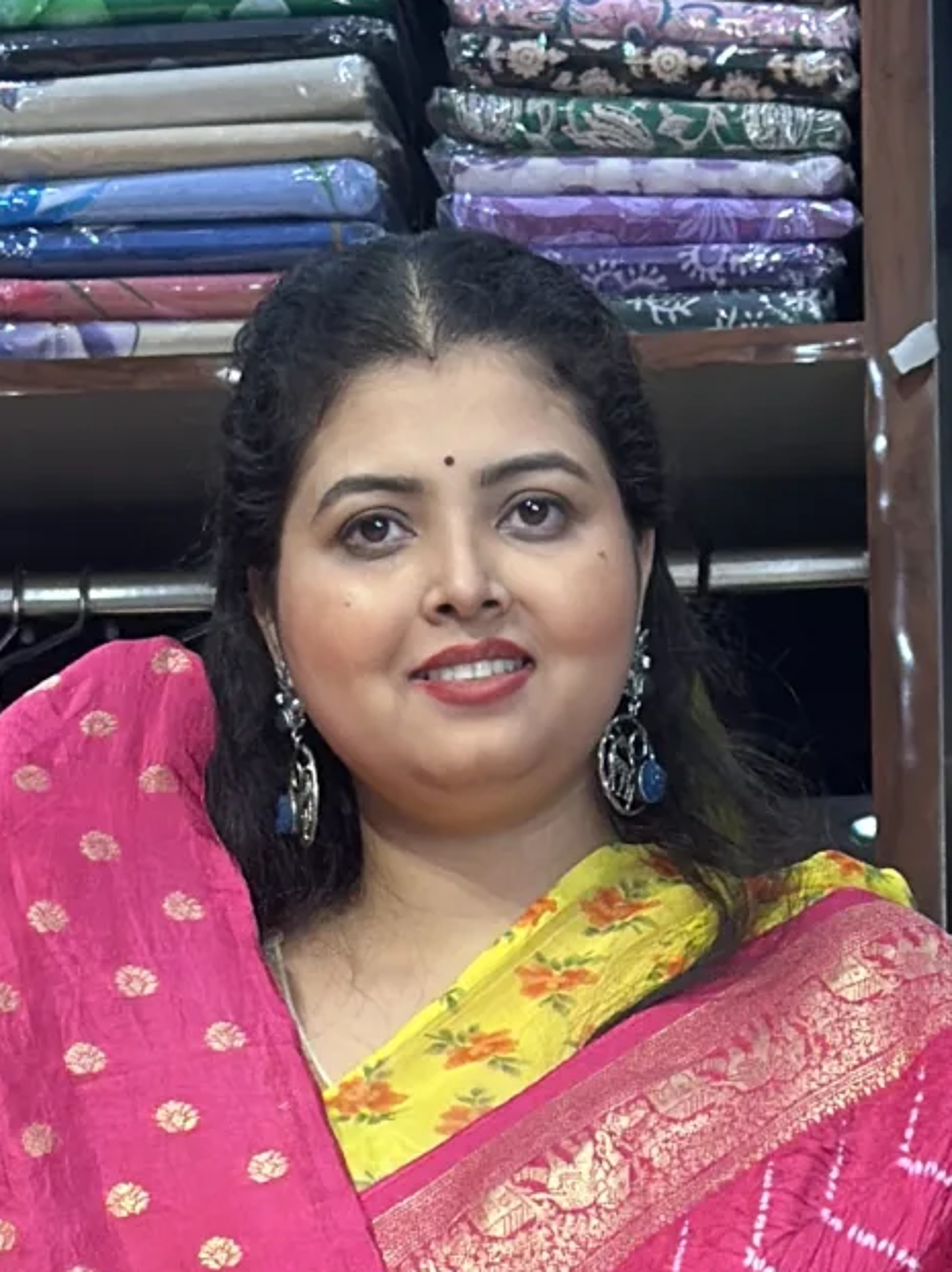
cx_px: 487
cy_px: 2235
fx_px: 7268
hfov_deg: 7.5
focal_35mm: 198
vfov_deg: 9.5
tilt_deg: -0.9
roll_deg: +0.5
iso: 80
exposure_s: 1/100
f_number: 1.78
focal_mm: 6.86
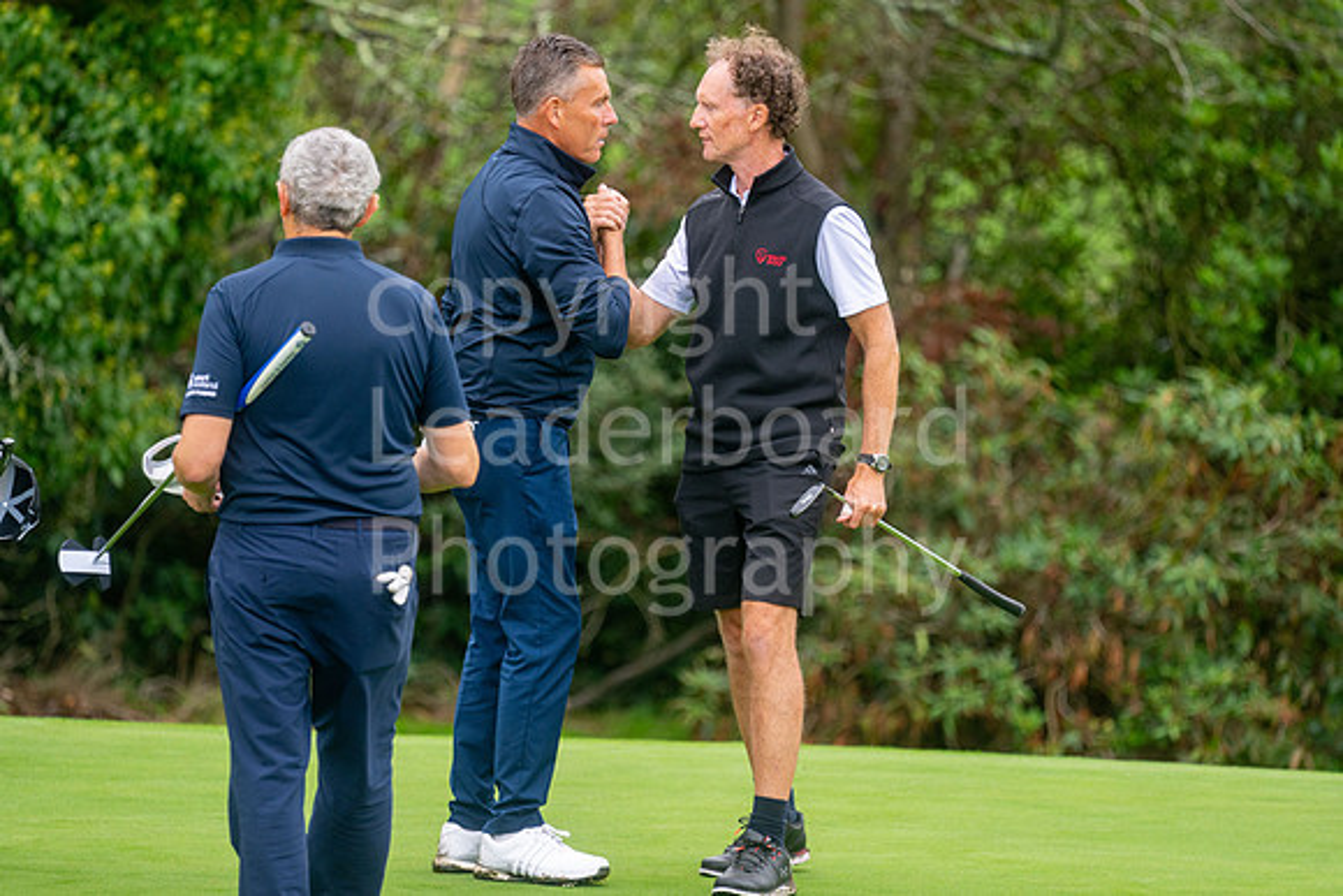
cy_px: 399
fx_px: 12419
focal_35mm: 333
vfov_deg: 4.1
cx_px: 598
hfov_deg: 6.2
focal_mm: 300
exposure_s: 1/320
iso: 400
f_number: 4
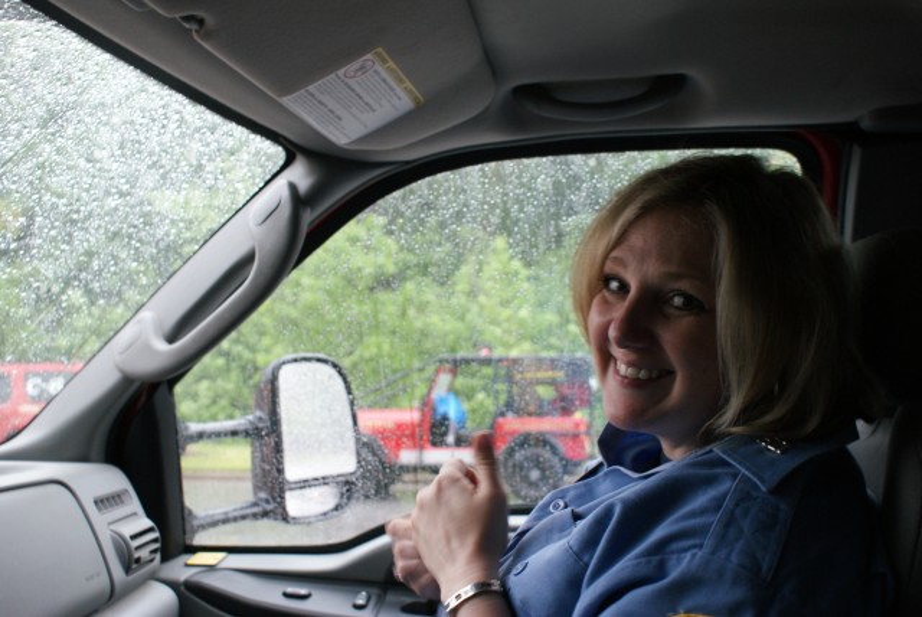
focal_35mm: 36
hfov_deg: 53.1
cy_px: 308
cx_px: 461
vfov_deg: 36.9
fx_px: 923
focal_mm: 24
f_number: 4.5
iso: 400
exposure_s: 1/8
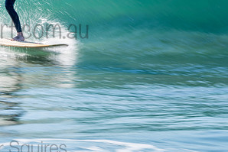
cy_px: 18
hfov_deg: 1.8
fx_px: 7375
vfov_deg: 1.2
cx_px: 13
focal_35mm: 1164
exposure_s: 1/20
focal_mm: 500
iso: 31
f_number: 22
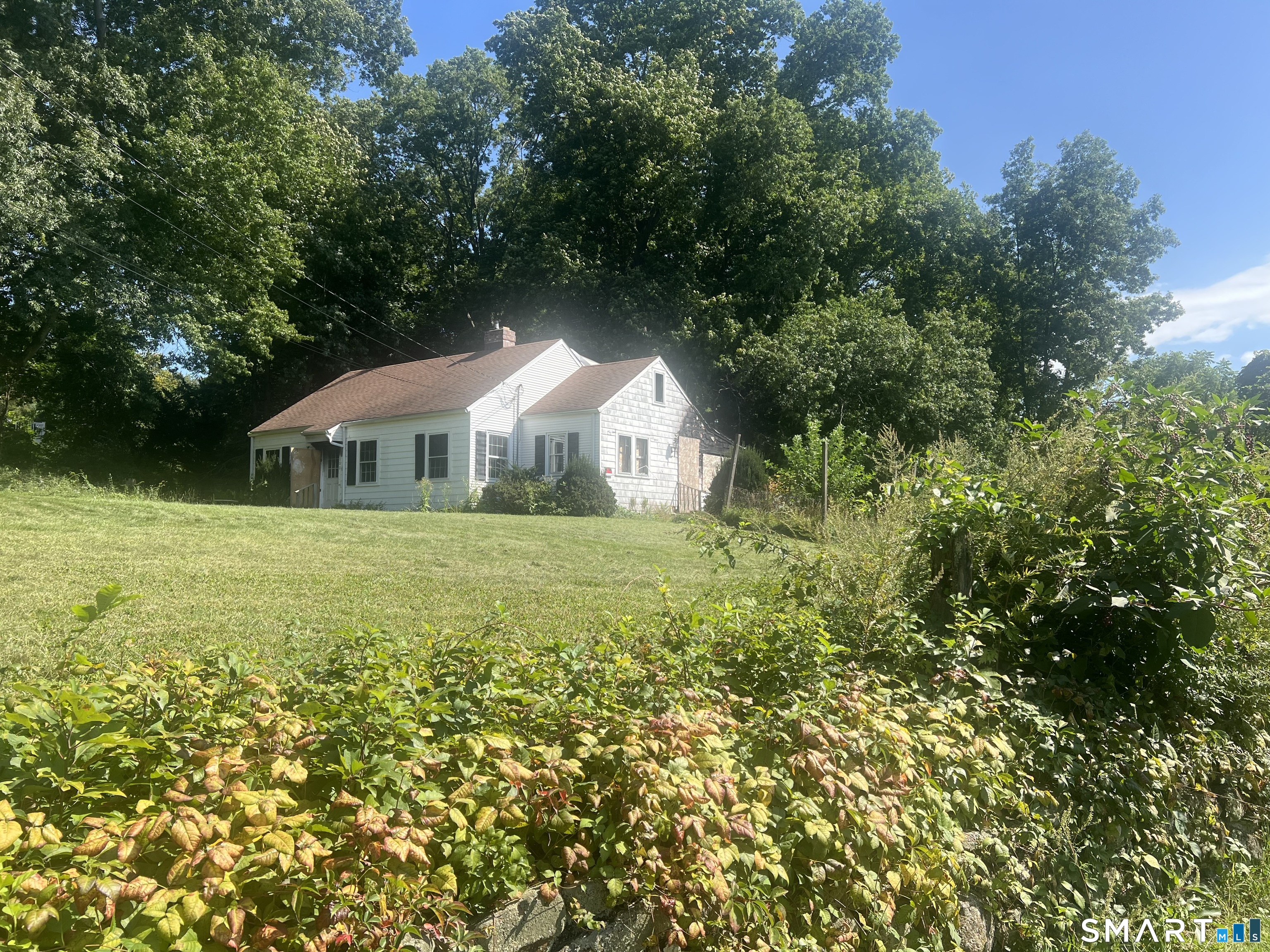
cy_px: 476
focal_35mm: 26
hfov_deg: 67.3
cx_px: 635
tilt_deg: +3.5
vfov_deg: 53.1
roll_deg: -0.1
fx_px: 954
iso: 50
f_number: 1.5
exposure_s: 1/2165
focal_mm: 5.7
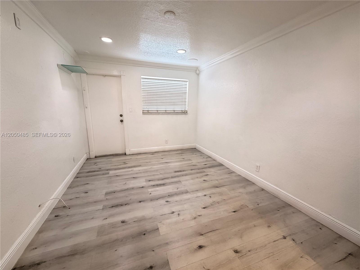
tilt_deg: -11.3
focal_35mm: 14
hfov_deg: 102.1
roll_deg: -0.8
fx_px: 146
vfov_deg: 85.7
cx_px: 180
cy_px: 135
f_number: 2.2
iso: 500
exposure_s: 1/60
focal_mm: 2.22
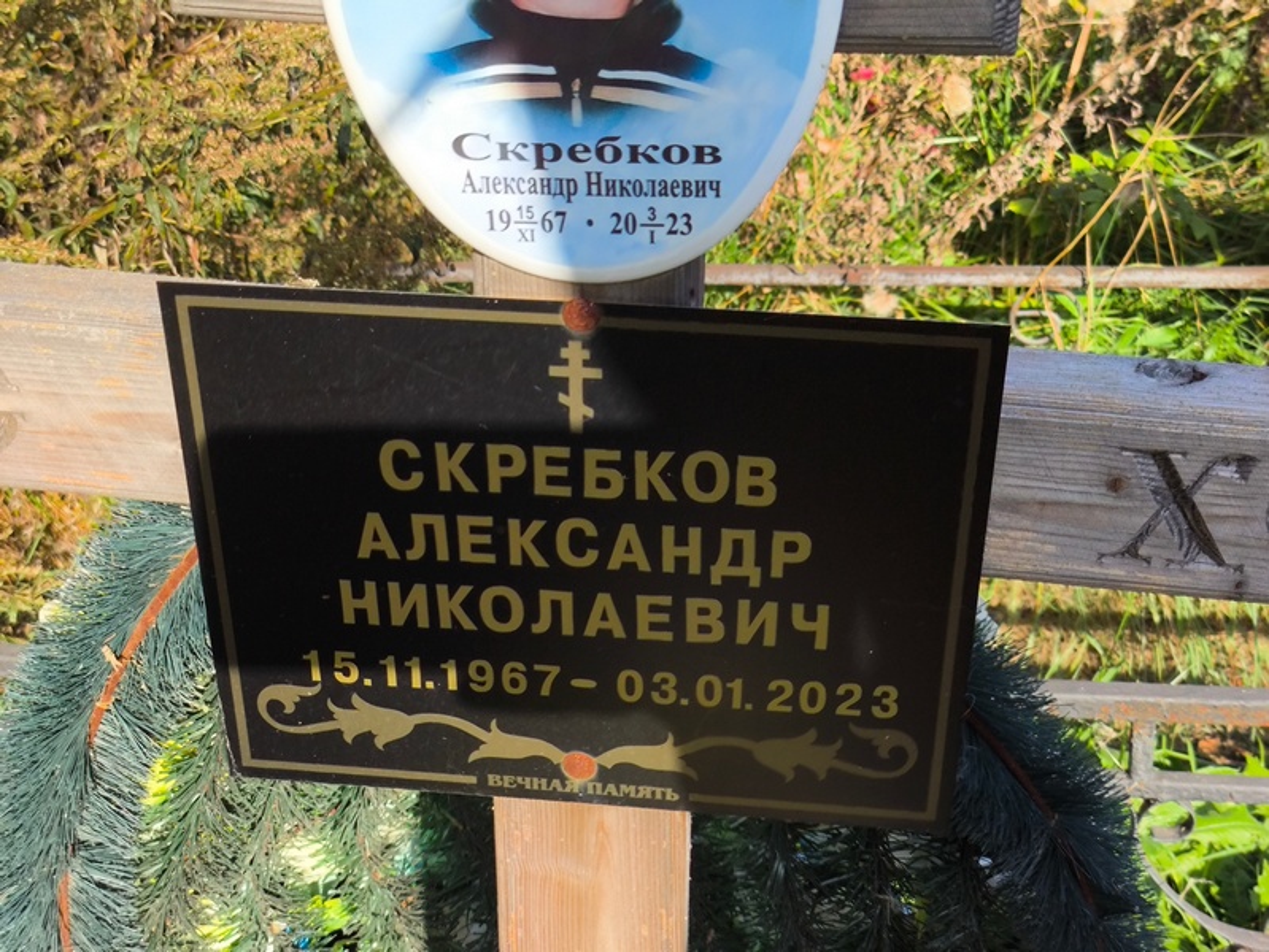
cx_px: 634
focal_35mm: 50
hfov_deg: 38.2
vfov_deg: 29.1
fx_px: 1834
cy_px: 476
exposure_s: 1/832
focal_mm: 4.71
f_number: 1.7
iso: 50
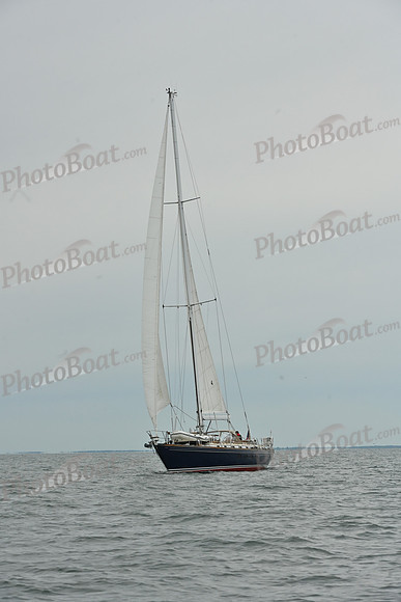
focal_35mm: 130
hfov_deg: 10.6
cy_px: 301
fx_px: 2171
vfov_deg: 15.8
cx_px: 200
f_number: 11
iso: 320
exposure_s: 1/1250
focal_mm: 130
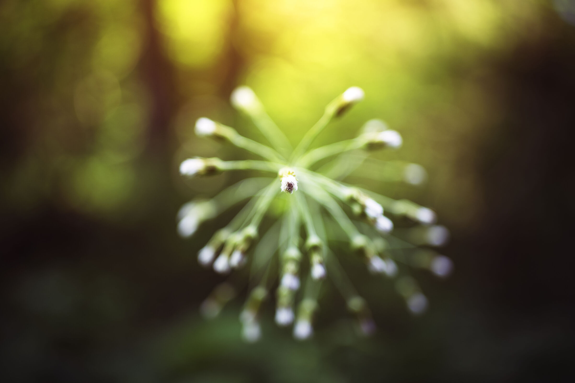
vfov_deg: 37.9
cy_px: 192
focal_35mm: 35
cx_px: 288
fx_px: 559
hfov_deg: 54.4
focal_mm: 35
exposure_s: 1/500
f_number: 1.2
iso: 100
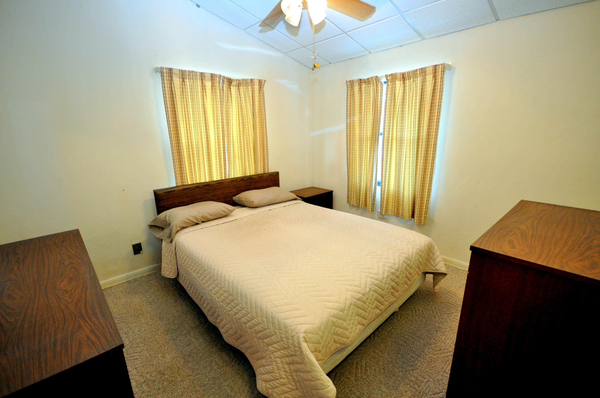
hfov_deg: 100.5
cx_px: 300
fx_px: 250
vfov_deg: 77.2
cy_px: 199
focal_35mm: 15
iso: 900
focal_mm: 10
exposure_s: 1/30
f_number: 4
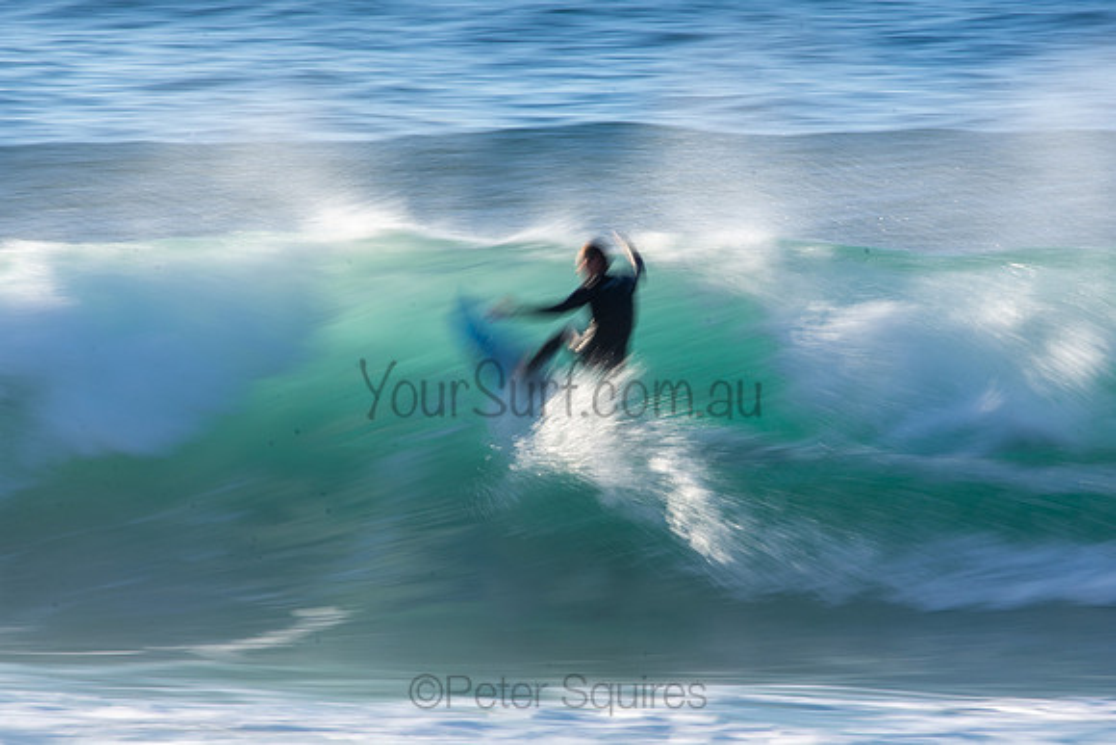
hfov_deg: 2.7
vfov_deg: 1.8
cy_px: 372
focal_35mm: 750
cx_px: 558
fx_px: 23254
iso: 100
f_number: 22
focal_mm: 500
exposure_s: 1/25
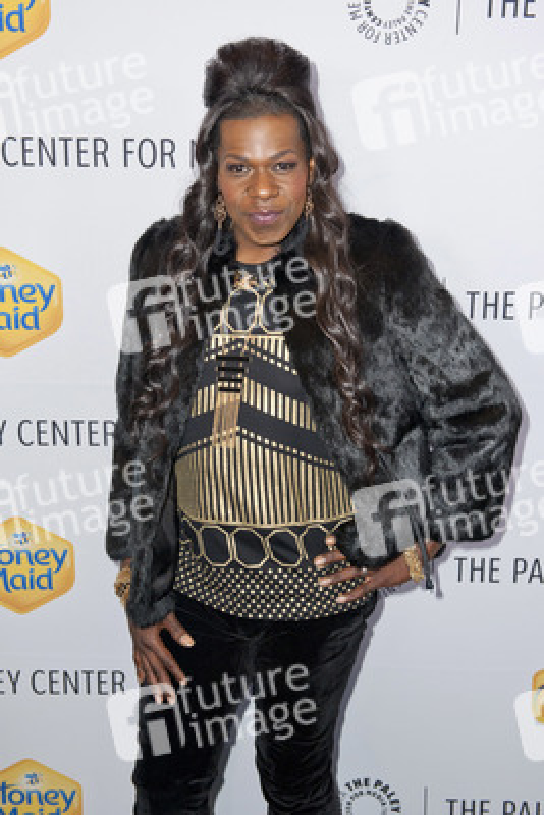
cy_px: 408
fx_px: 1087
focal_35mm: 48
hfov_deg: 28.1
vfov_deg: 41.1
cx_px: 272
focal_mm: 48
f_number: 4.5
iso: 500
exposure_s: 1/400
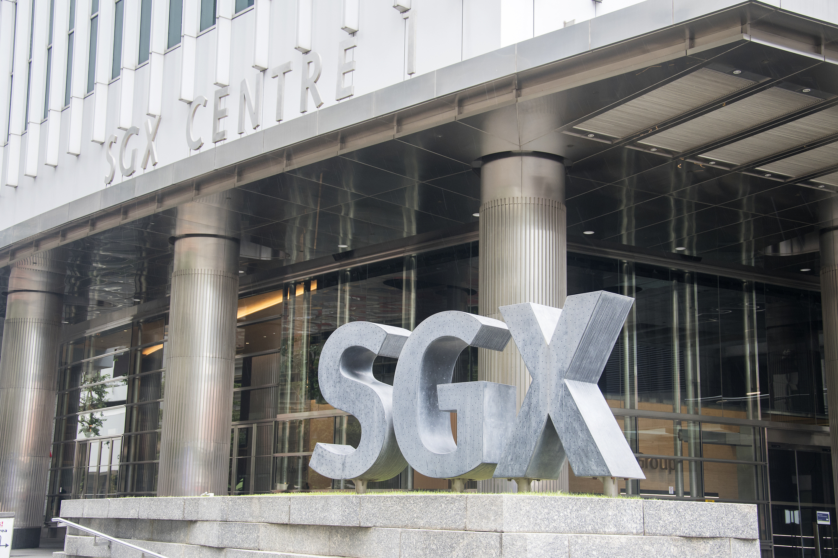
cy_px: 279
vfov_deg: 28.1
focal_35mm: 48
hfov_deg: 41.1
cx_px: 419
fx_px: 1117
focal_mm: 32
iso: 400
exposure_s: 1/50
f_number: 5.6
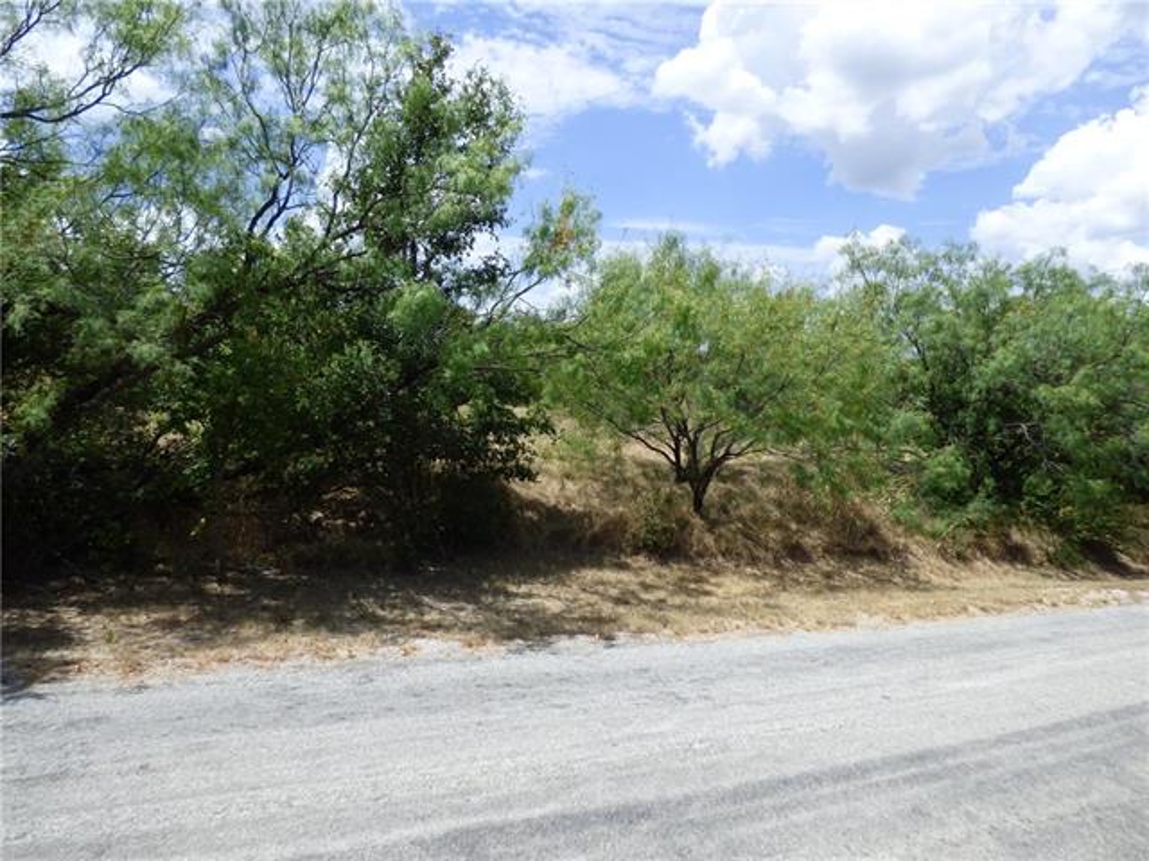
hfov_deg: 81.7
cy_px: 430
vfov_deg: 66.0
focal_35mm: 20
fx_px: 664
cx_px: 574
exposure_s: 1/2000
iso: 100
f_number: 2.8
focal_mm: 3.58
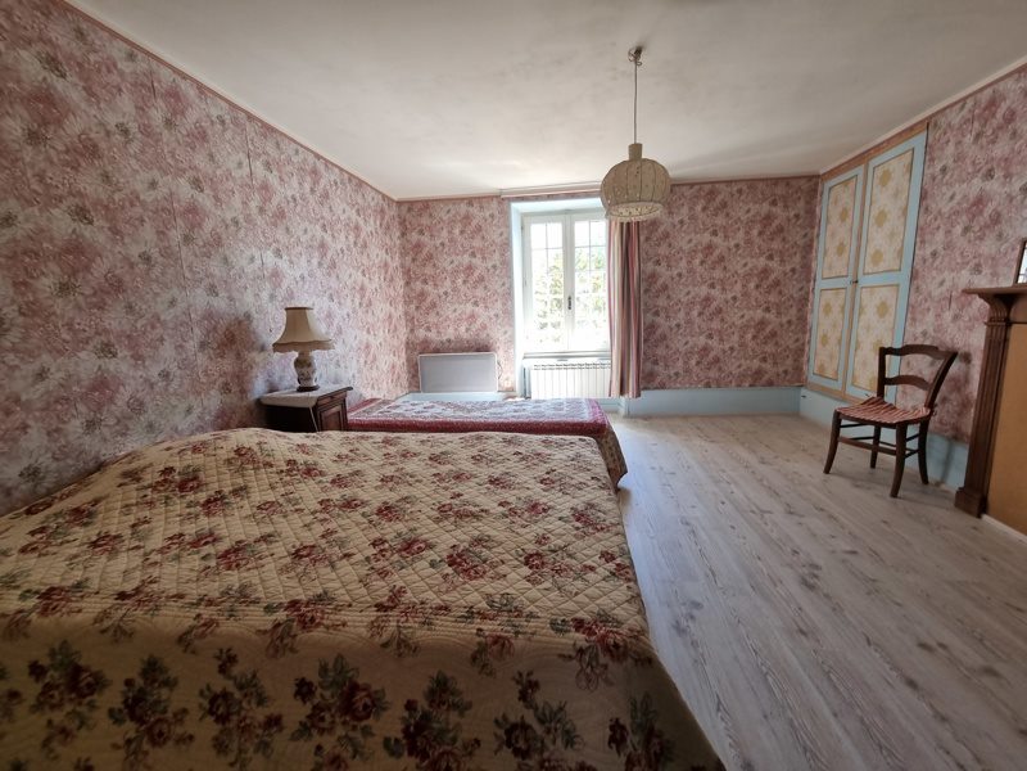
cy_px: 386
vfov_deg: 89.9
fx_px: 386
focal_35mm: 13
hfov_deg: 106.2
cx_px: 514
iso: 64
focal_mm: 2.2
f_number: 2.2
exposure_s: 1/50
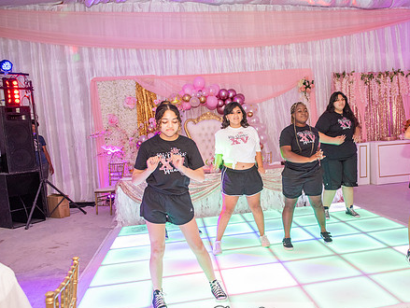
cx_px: 257
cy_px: 173
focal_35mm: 33
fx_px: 391
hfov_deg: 54.7
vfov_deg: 42.9
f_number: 4
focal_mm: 26
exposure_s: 1/60
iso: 1250
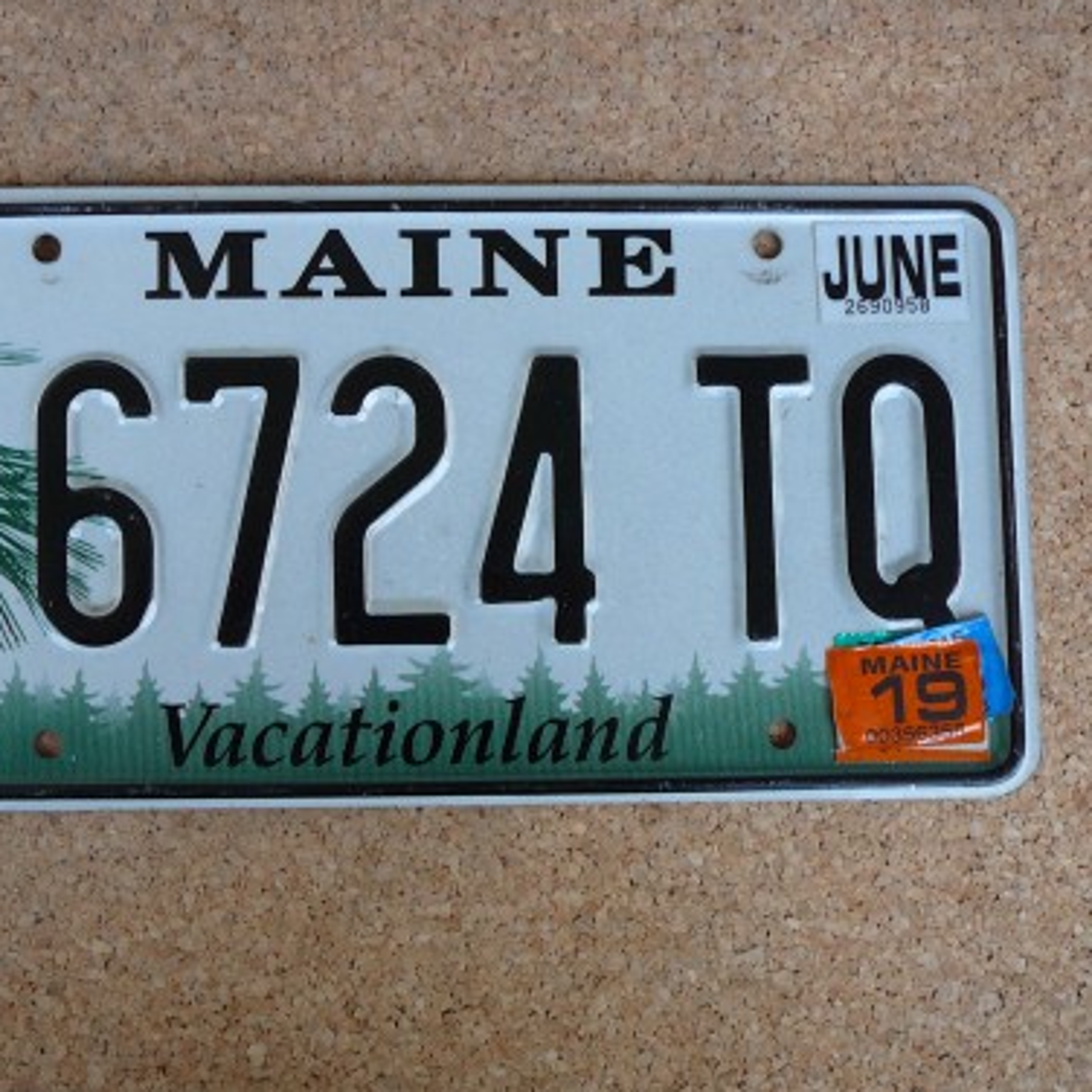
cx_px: 366
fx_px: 1677
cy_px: 540
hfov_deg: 35.7
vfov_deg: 36.1
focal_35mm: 47
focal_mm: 5.8
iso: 100
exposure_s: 1/40
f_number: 3
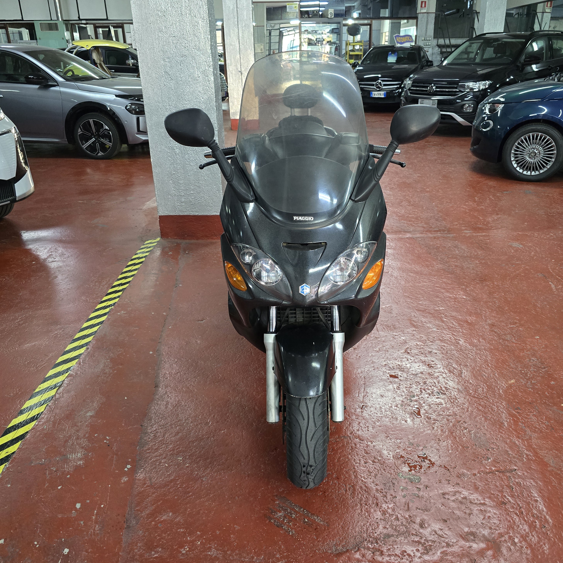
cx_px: 300
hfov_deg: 57.3
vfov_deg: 57.3
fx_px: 515
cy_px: 288
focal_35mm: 28
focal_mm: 6.3
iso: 1250
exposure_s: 1/100
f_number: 1.7
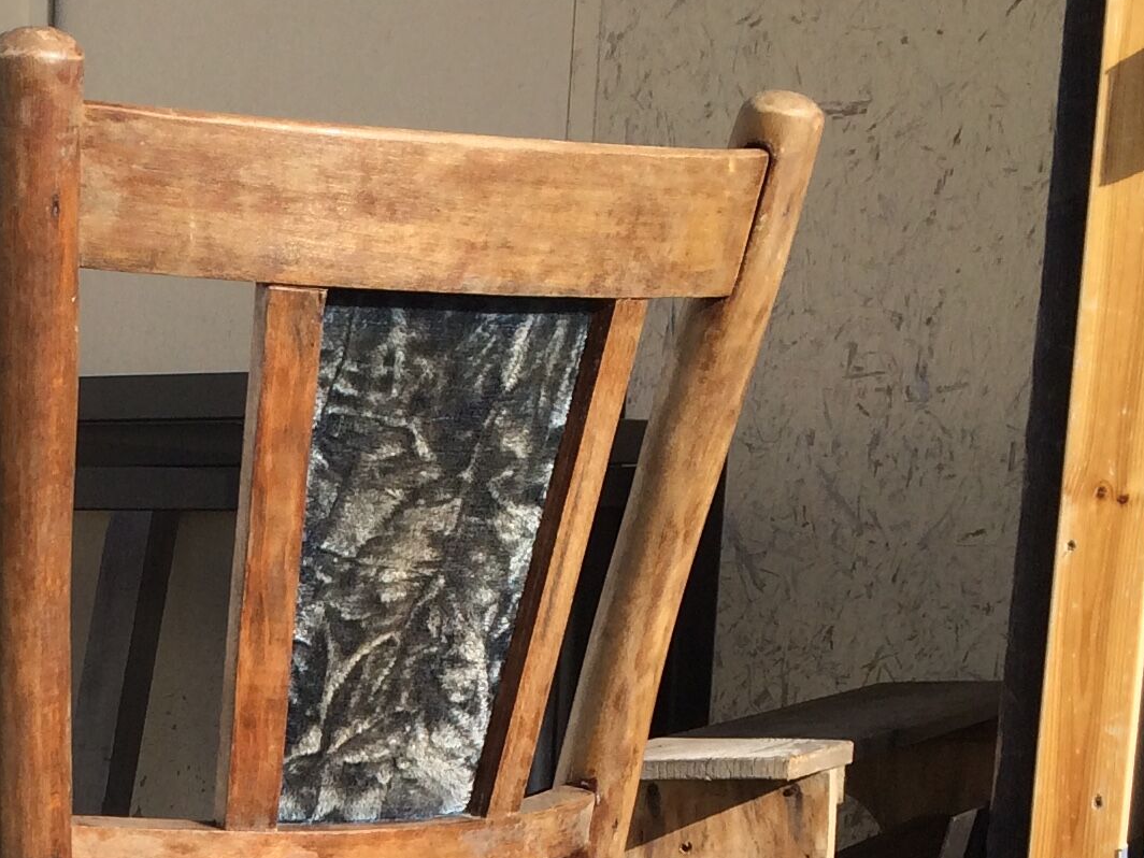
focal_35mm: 89
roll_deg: -0.4
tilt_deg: -13.4
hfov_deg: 21.0
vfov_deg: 15.5
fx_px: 2941
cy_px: 1218
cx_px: -104
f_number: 2.2
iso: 32
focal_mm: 4.15
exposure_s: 1/1642
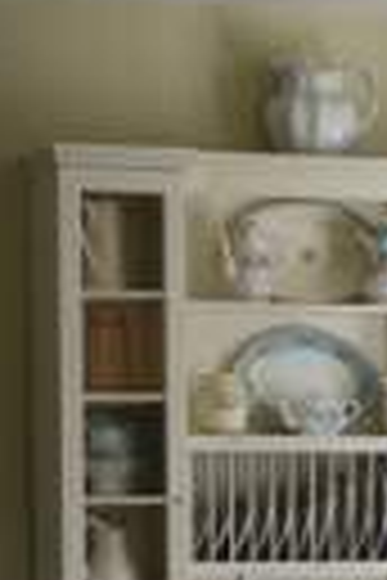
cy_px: 674
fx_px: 3112
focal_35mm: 193
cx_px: 810
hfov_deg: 6.8
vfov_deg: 10.5
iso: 800
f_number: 8
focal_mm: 26
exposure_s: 1/60
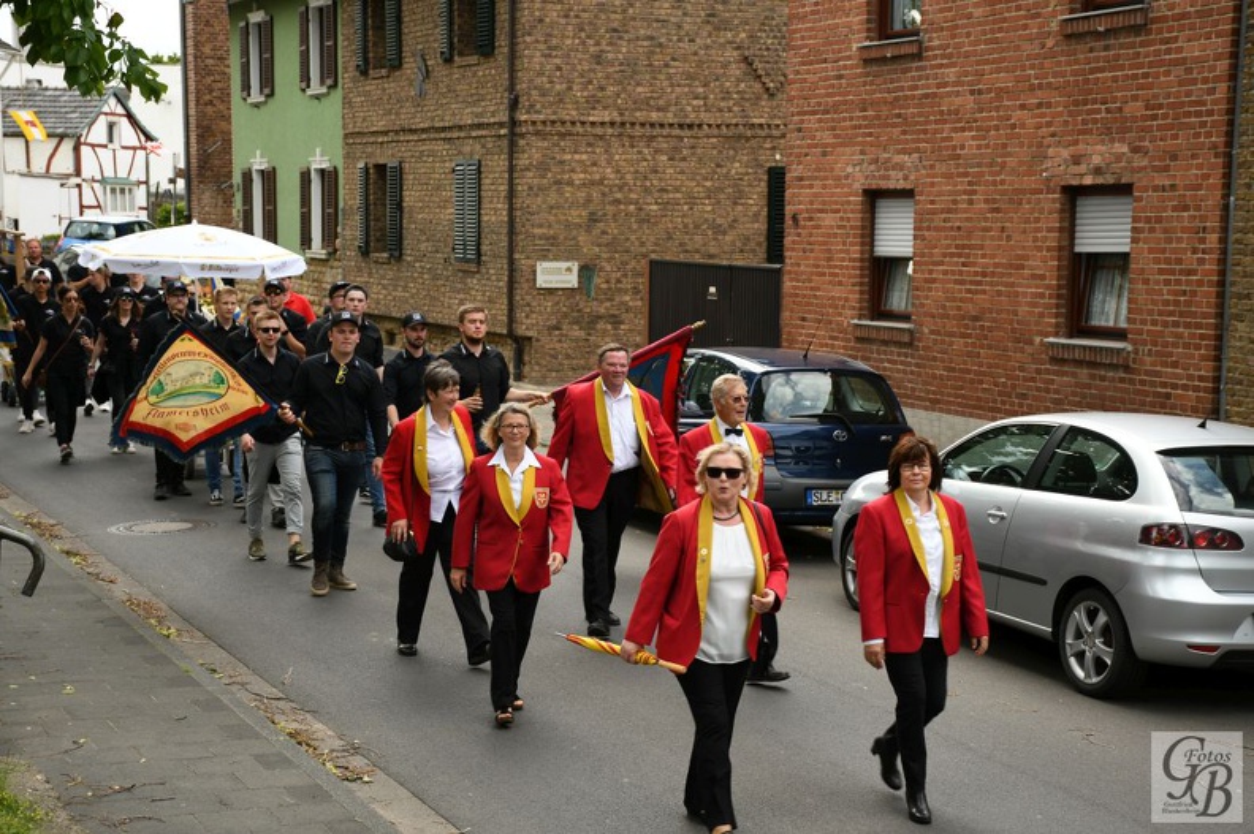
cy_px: 417
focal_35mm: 67
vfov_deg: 20.3
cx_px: 627
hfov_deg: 30.1
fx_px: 2332
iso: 100
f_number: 6.3
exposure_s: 1/125
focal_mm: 45
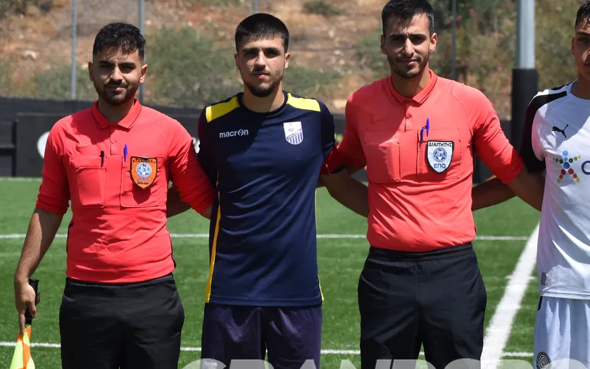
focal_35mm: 279
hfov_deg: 7.5
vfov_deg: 4.7
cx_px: 433
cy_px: 258
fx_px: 4487
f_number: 7.1
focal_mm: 102
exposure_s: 1/2000
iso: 400
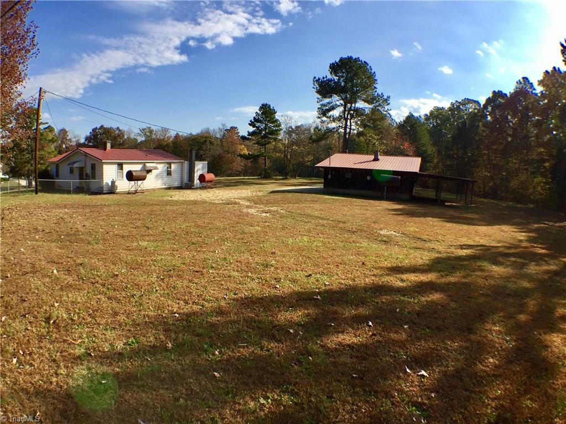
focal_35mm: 29
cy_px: 212
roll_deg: -1.1
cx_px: 283
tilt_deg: -8.7
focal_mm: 4.15
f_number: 2.2
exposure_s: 1/1799
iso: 32
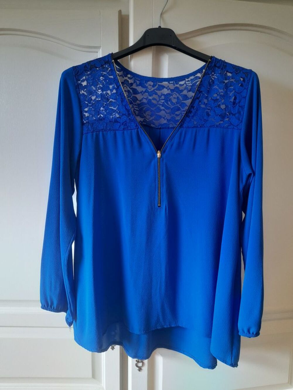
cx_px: 146
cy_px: 195
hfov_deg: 54.9
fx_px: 282
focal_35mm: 25
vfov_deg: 69.4
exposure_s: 1/50
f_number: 2
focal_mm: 4.6
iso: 125
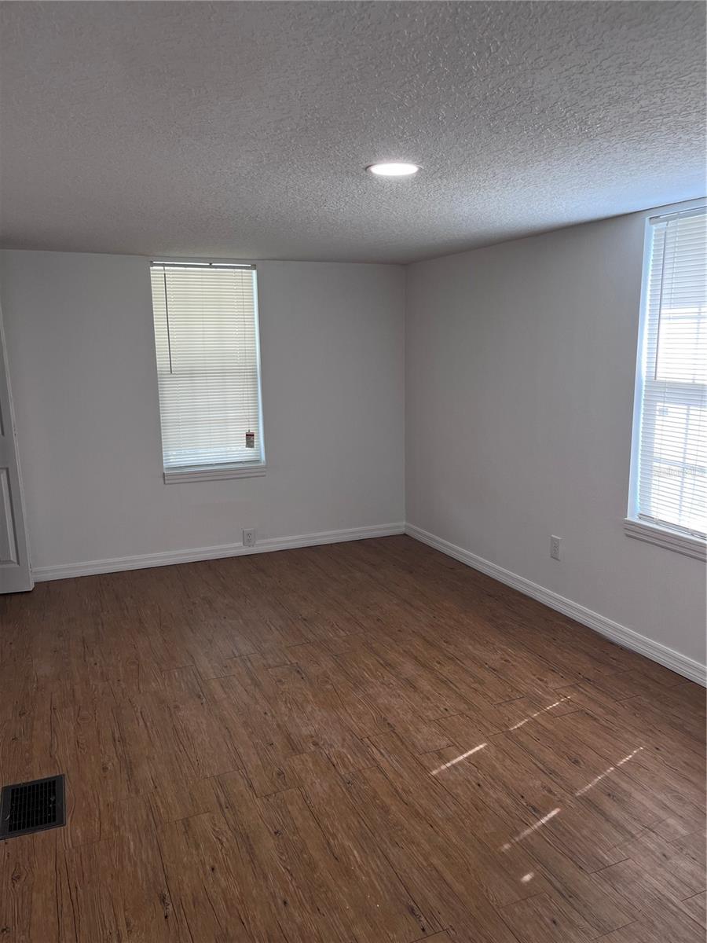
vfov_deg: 67.3
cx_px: 354
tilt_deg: -9.7
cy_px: 472
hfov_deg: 53.1
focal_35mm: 26
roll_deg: +1.3
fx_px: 708
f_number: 1.6
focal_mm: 5.1
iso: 80
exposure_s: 1/120
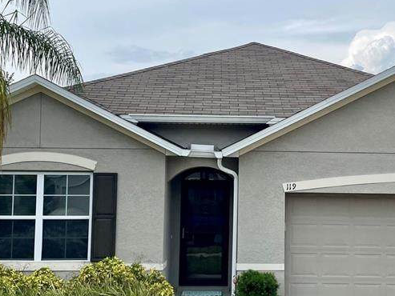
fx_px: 616
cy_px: 149
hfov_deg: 35.2
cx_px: 265
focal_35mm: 54
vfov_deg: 27.0
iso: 32
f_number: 1.6
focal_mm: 4.2
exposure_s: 1/6494
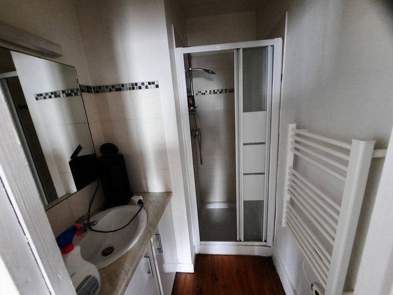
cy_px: 148
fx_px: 148
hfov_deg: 106.2
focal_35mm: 13
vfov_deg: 89.9
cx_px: 196
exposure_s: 1/25
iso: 400
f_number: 2.2
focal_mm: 1.74
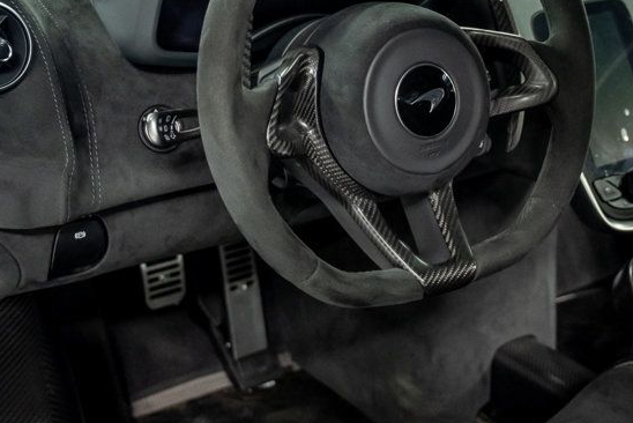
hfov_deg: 28.3
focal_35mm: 71
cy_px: 183
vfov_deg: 19.2
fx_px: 1249
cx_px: 422
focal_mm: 38
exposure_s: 1/60
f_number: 4
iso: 2500
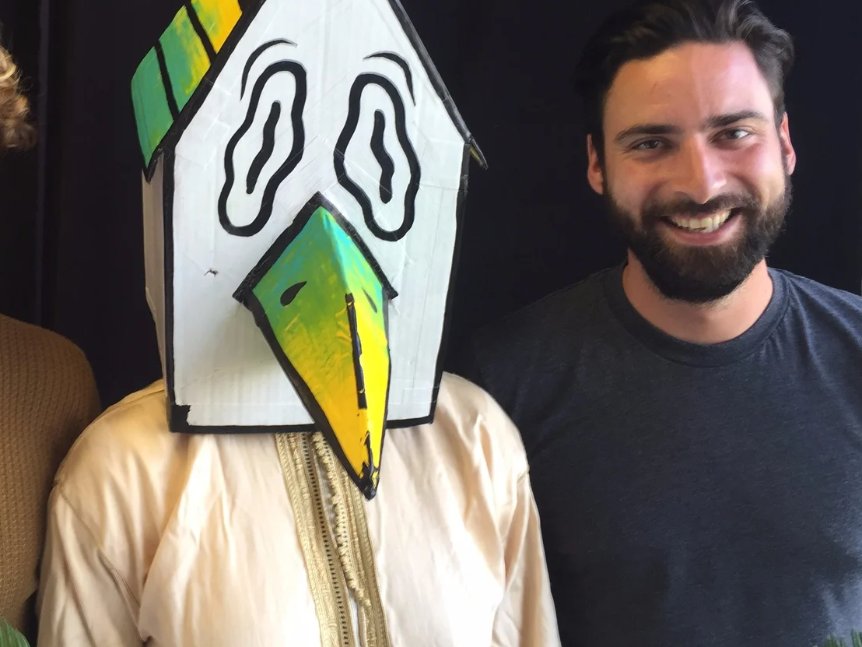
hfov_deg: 40.8
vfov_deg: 32.2
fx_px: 1121
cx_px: 205
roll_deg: +1.9
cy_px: 290
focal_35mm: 45
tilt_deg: -7.2
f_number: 2.2
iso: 32
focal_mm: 4.15
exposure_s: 1/50
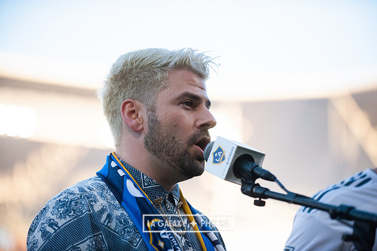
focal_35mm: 135
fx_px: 1413
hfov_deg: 15.2
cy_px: 126
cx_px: 188
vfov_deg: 10.1
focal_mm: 135
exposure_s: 1/5000
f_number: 2.8
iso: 800
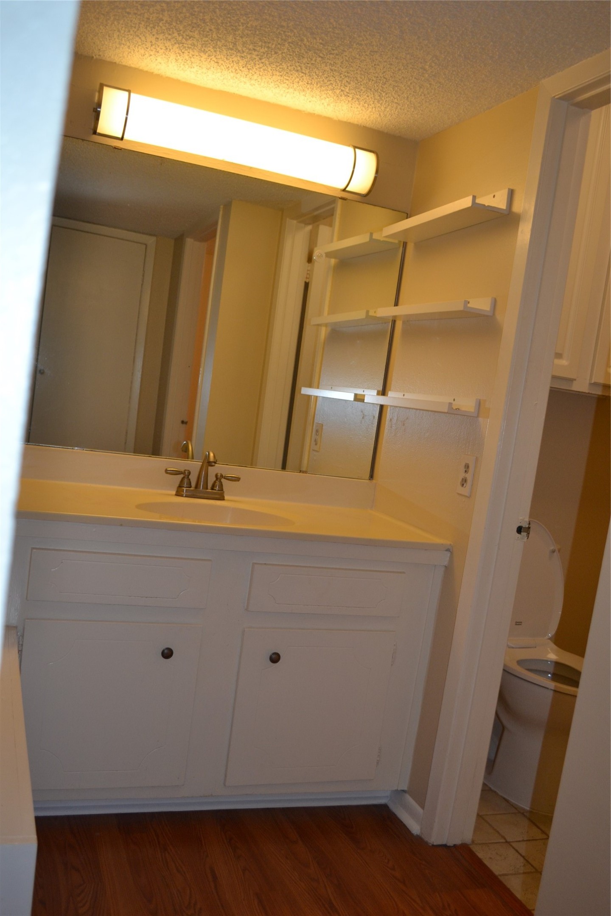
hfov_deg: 40.0
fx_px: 840
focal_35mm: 33
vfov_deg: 57.2
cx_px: 306
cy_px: 458
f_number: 4
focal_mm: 22
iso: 360
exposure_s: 1/125
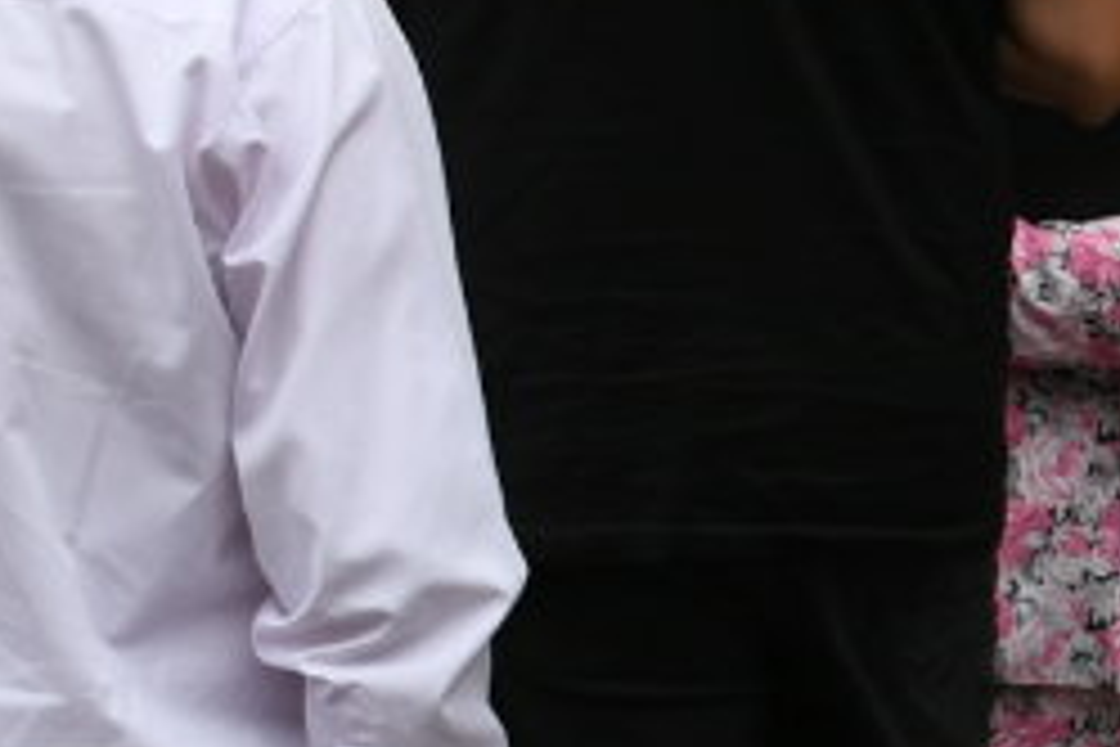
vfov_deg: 4.7
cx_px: 3329
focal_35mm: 293
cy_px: 819
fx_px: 9115
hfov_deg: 6.4
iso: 160
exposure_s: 1/160
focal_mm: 30
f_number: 6.3
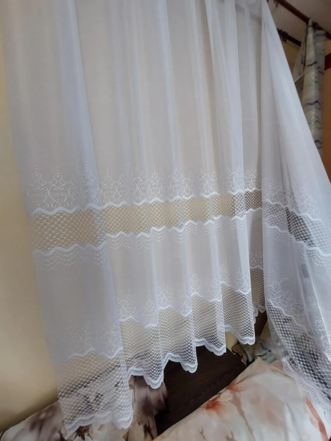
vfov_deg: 106.2
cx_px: 166
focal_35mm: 13
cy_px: 220
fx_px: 166
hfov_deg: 89.9
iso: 64
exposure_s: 1/50
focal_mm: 1.74
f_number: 2.2
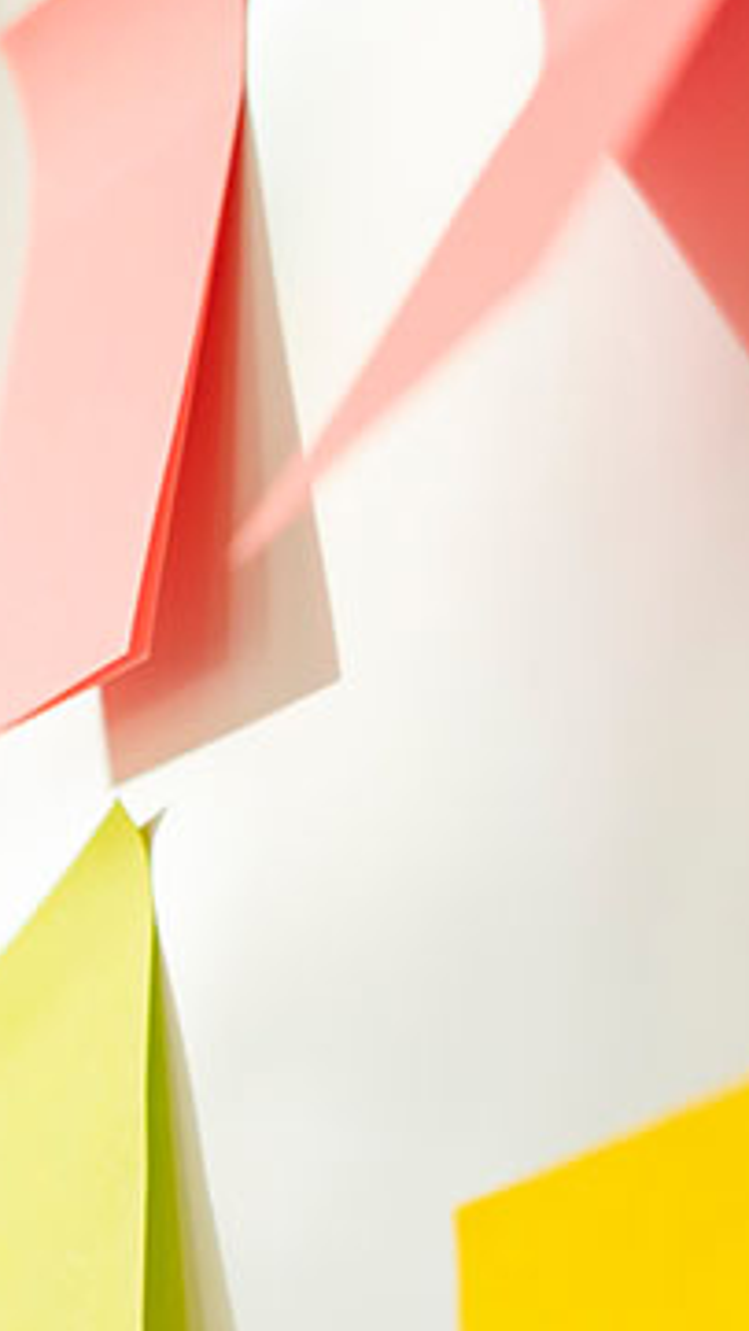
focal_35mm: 174
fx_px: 6145
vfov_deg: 12.3
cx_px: 37
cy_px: 1161
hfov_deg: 7.0
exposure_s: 1/400
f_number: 2.5
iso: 400
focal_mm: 50
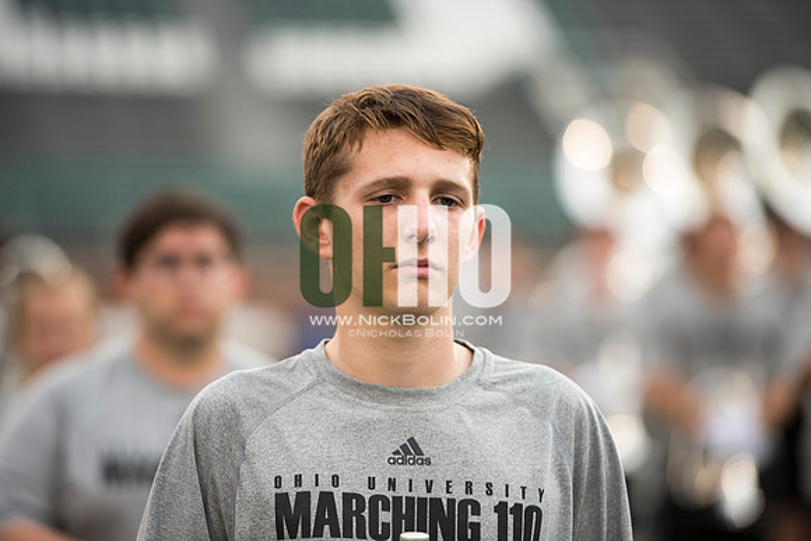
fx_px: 4506
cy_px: 270
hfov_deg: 10.3
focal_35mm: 200
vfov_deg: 6.9
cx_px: 406
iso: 1000
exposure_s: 1/1250
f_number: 2.8
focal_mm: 200
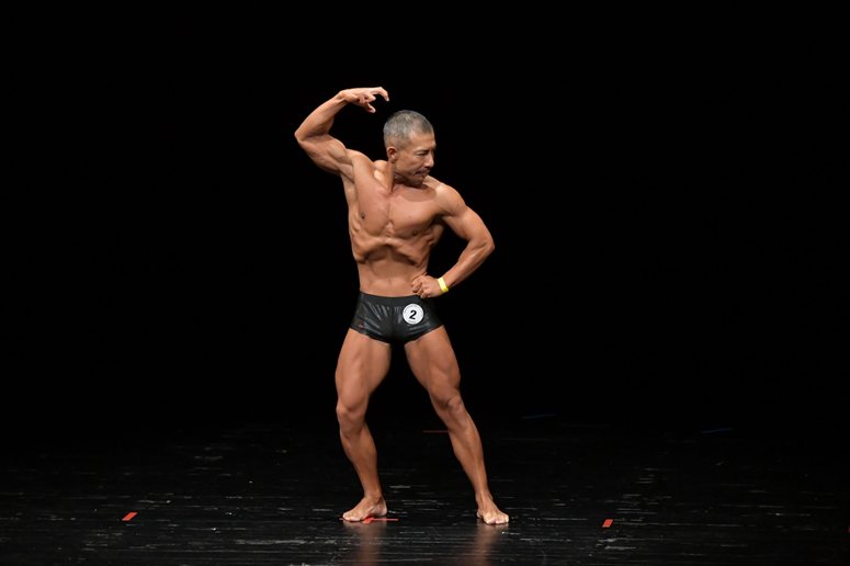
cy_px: 283
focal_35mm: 270
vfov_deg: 5.1
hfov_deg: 7.6
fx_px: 6372
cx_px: 425
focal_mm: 180
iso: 3200
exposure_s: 1/400
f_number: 5.6
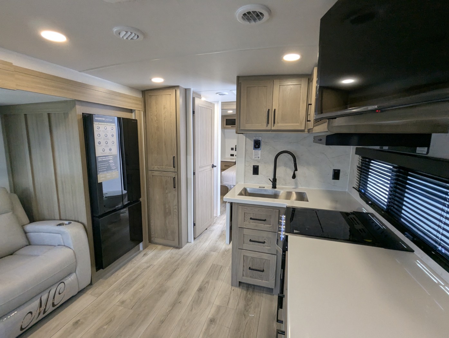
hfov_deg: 94.4
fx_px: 208
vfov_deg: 78.2
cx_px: 224
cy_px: 169
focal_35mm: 16
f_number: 2.2
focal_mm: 2.35
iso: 277
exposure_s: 1/131
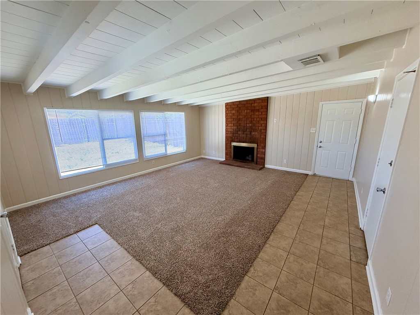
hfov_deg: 102.1
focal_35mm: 14
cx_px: 210
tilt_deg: -13.5
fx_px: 170
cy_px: 158
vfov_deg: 85.7
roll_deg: +1.3
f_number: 2.2
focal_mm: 2.22
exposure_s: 1/120
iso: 160
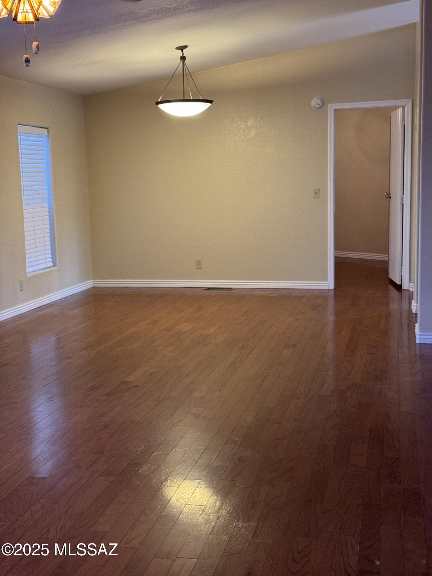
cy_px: 288
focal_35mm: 48
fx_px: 799
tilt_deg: -7.3
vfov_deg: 39.7
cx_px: 216
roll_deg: +1.2
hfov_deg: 30.3
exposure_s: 1/40
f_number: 1.78
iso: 250
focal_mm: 6.76
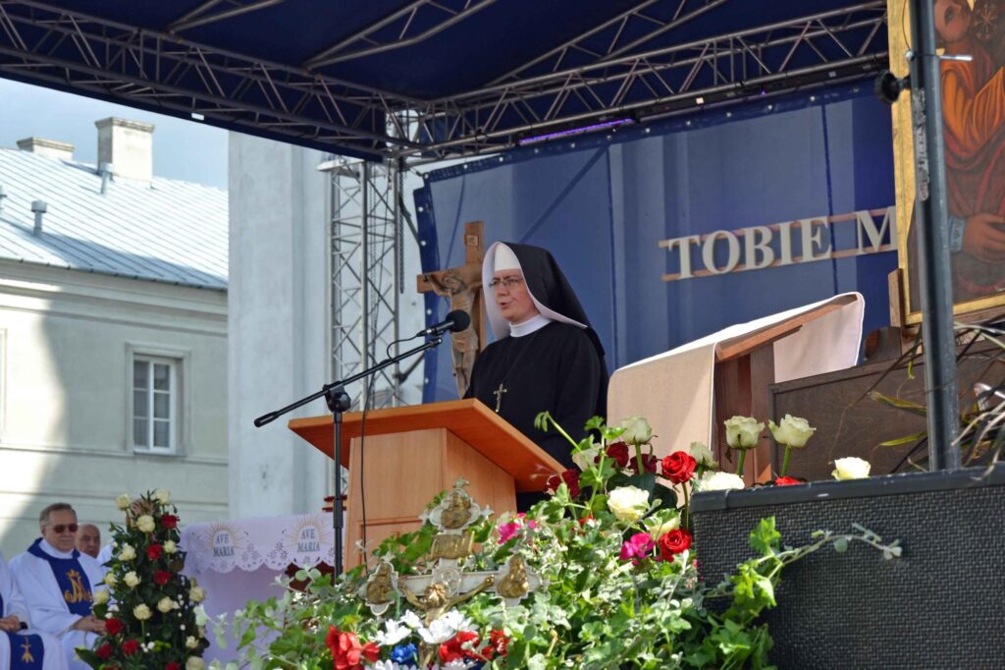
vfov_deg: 16.5
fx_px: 2302
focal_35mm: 82
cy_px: 335
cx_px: 502
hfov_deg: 24.6
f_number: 6.3
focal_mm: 55
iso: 100
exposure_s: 1/160
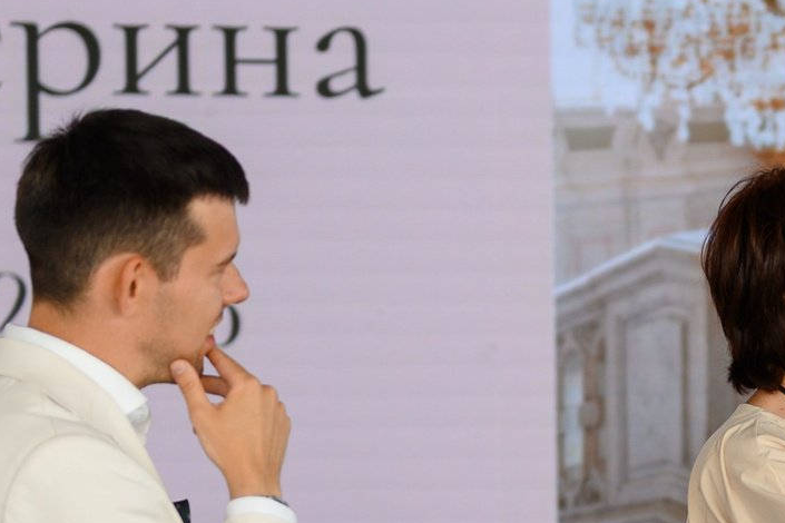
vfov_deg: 6.2
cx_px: 842
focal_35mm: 220
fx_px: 4797
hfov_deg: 9.3
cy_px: 569
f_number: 1.8
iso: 50
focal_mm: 50
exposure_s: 1/200
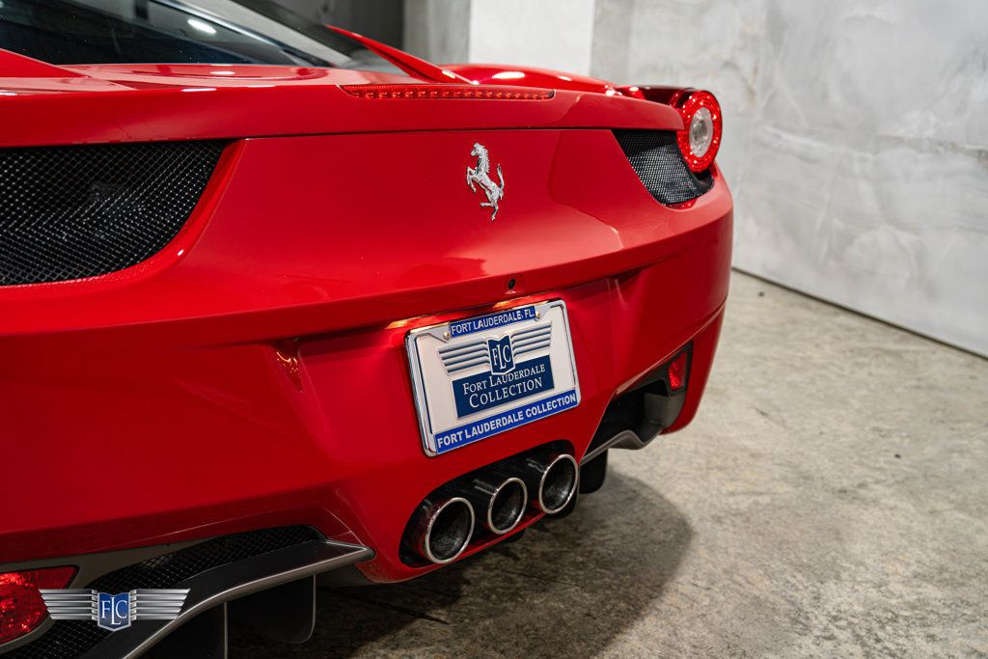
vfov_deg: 36.9
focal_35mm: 36
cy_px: 330
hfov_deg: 53.1
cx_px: 494
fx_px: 988
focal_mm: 36
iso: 1600
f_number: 4
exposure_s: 1/80
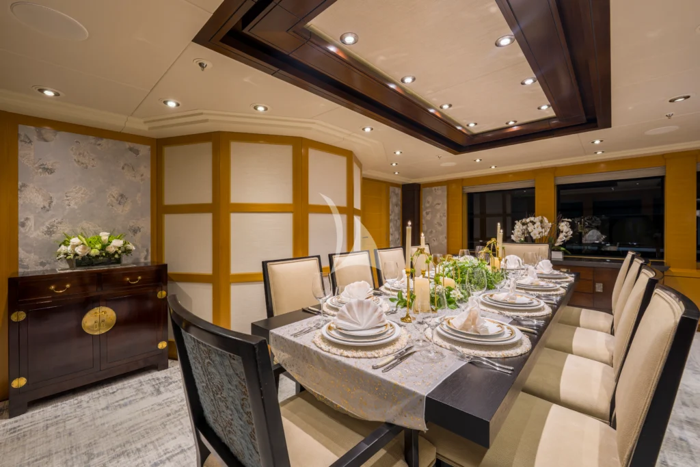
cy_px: 234
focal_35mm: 14
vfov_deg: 81.2
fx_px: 272
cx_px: 350
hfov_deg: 104.2
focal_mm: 14
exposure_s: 1/125
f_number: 5.6
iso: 200
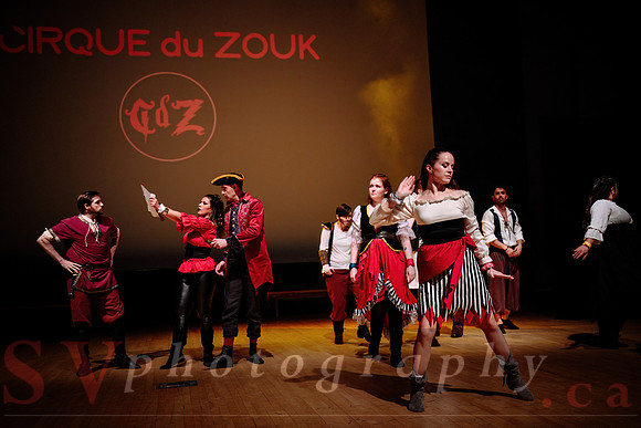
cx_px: 338
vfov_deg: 34.1
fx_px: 698
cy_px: 235
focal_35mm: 39
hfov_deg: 49.3
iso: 1600
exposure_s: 1/320
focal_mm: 33.5
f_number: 2.8
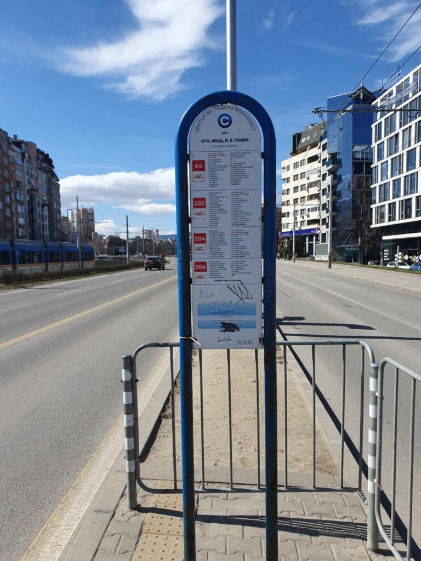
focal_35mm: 26
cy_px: 280
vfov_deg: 67.3
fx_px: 422
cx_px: 210
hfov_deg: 53.1
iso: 50
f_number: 2.4
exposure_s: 1/1856
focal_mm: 4.32
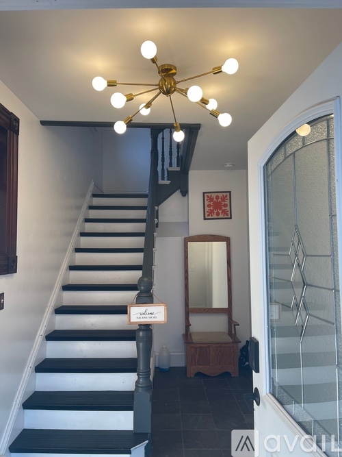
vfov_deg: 67.3
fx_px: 343
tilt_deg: +3.2
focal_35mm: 26
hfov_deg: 53.0
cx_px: 171
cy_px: 228
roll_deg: -0.1
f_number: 1.6
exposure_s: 1/121
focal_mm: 5.1
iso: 64
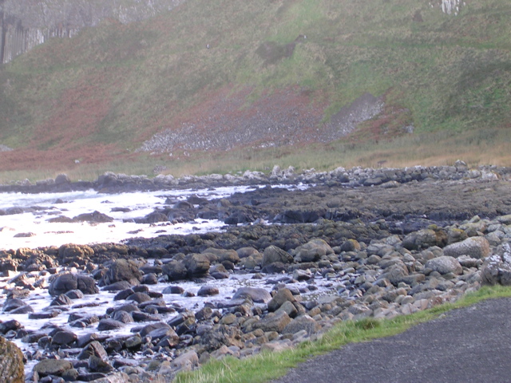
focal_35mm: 115
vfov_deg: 12.9
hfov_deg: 17.1
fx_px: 1698
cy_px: 192
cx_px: 256
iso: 50
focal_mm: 17.4
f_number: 4.9
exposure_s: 1/27.9
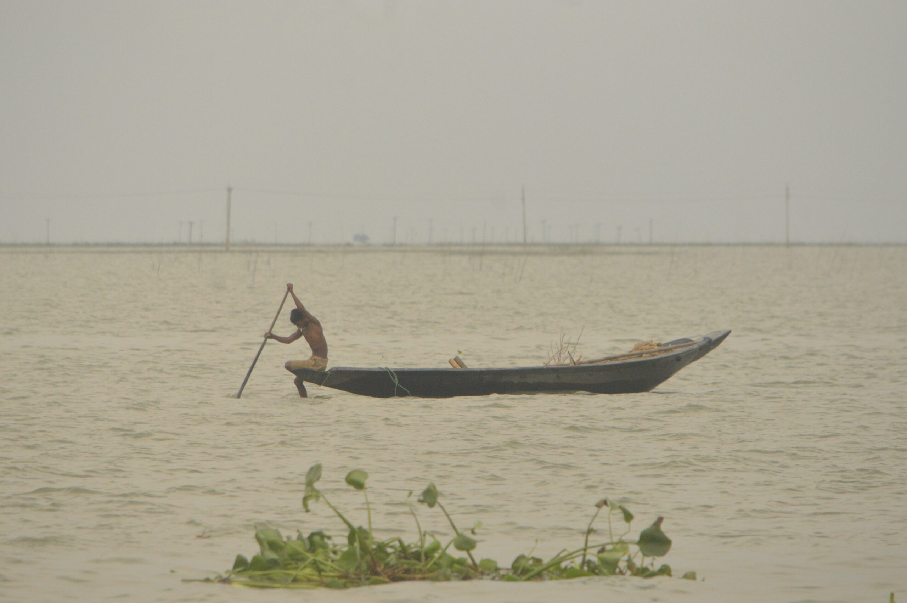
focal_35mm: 450
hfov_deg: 4.6
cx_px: 454
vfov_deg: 3.0
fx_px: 11327
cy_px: 302
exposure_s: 1/4000
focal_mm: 300
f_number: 8
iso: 1600
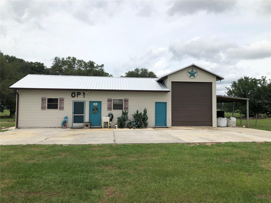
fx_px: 219
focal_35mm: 28
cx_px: 136
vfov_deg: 49.7
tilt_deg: +4.1
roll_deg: +0.8
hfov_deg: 63.4
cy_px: 102
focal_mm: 3.99
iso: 20
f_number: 1.8
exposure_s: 1/4000
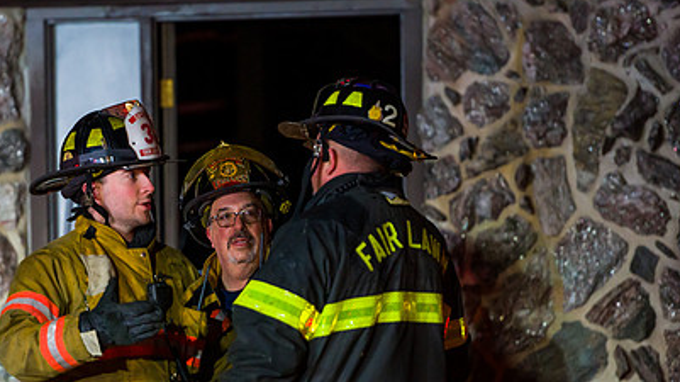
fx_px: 5460
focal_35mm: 303
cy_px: 221
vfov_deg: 4.0
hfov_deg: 7.1
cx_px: 227
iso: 3200
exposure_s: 1/500
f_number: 3.2
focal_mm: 200
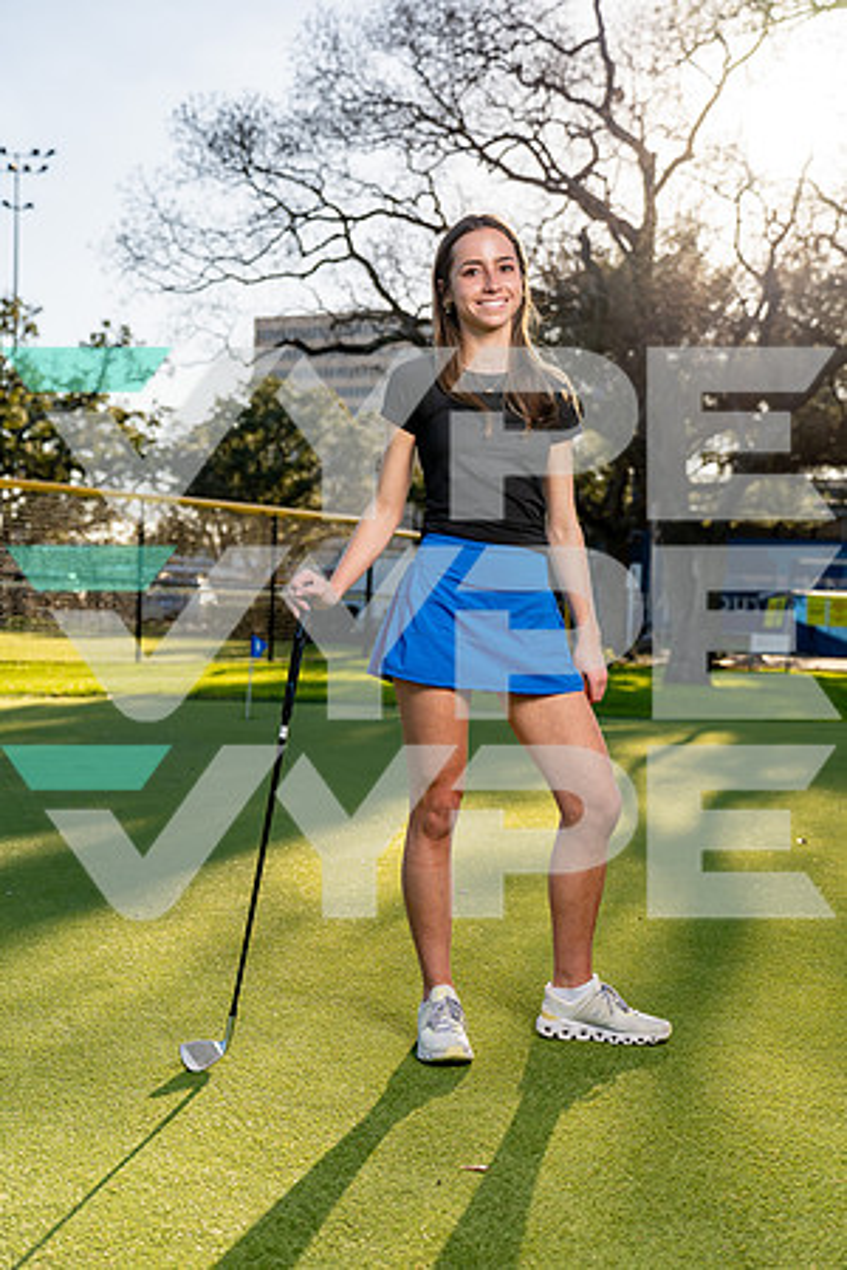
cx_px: 424
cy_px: 635
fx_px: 1729
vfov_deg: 40.3
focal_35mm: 49
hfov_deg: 27.5
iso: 100
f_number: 4
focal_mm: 49
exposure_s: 1/800
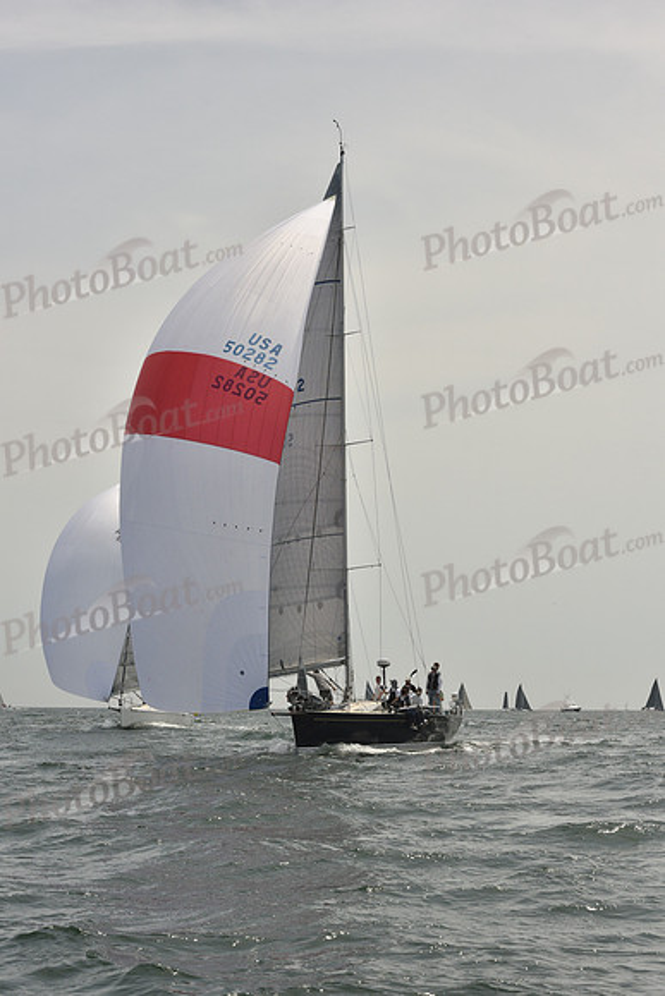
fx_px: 1938
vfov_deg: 28.8
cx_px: 332
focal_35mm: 70
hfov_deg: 19.5
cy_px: 498
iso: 400
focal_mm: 70
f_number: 11
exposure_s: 1/1600
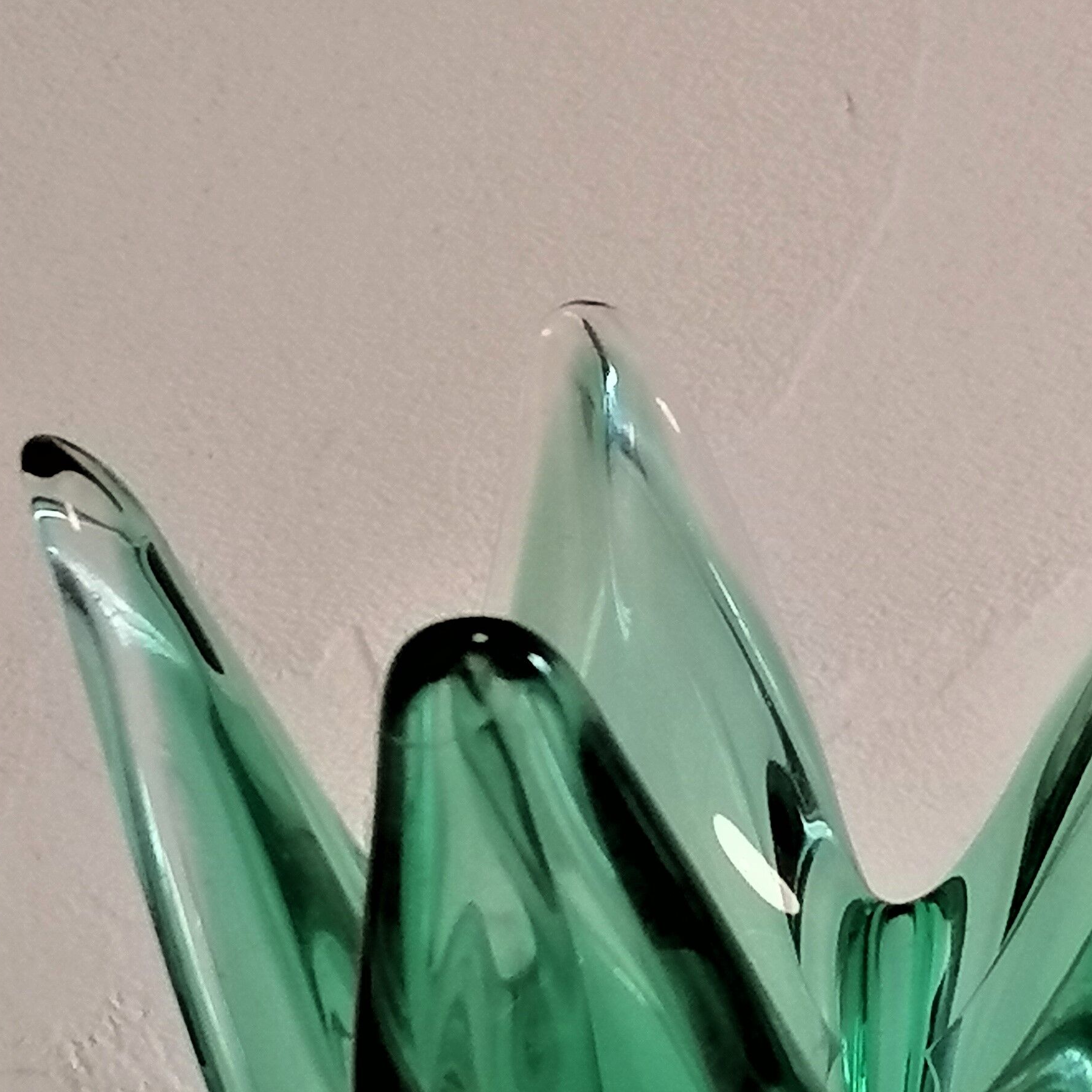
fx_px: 4854
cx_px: 906
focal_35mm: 136
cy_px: 922
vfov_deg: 12.8
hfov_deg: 12.8
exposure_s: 1/60
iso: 320
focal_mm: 5.4
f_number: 1.8
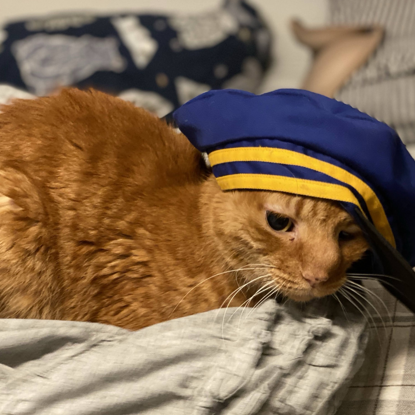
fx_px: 841
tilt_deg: -35.1
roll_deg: +5.7
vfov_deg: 27.7
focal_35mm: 62
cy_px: 208
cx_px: 220
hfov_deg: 27.7
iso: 400
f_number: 2
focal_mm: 6
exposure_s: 1/17
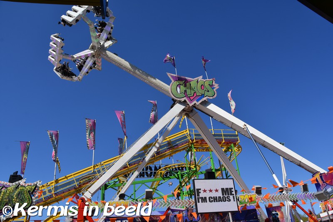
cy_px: 111
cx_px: 166
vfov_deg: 47.9
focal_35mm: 27
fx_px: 250
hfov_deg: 67.4
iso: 160
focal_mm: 18
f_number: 8
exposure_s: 1/500
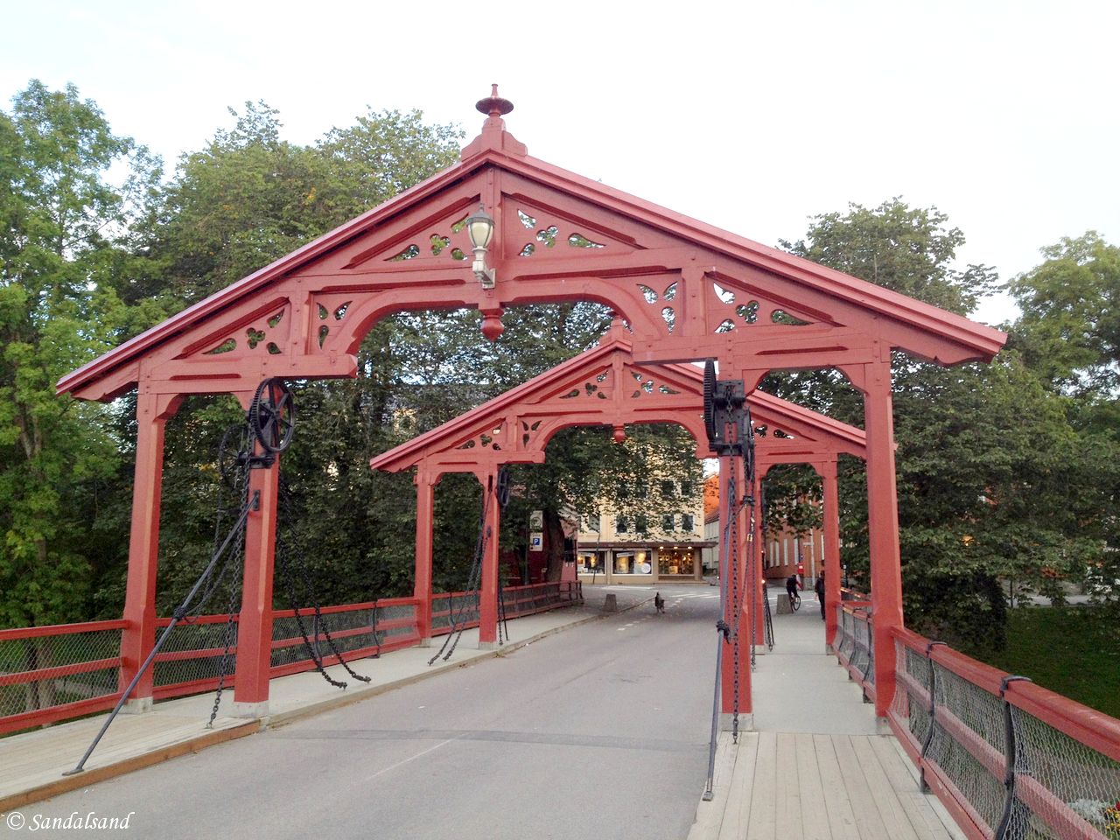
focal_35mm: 35
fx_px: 1132
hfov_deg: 52.6
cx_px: 560
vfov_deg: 40.7
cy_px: 420
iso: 80
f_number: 2.4
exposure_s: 1/120
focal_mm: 4.28
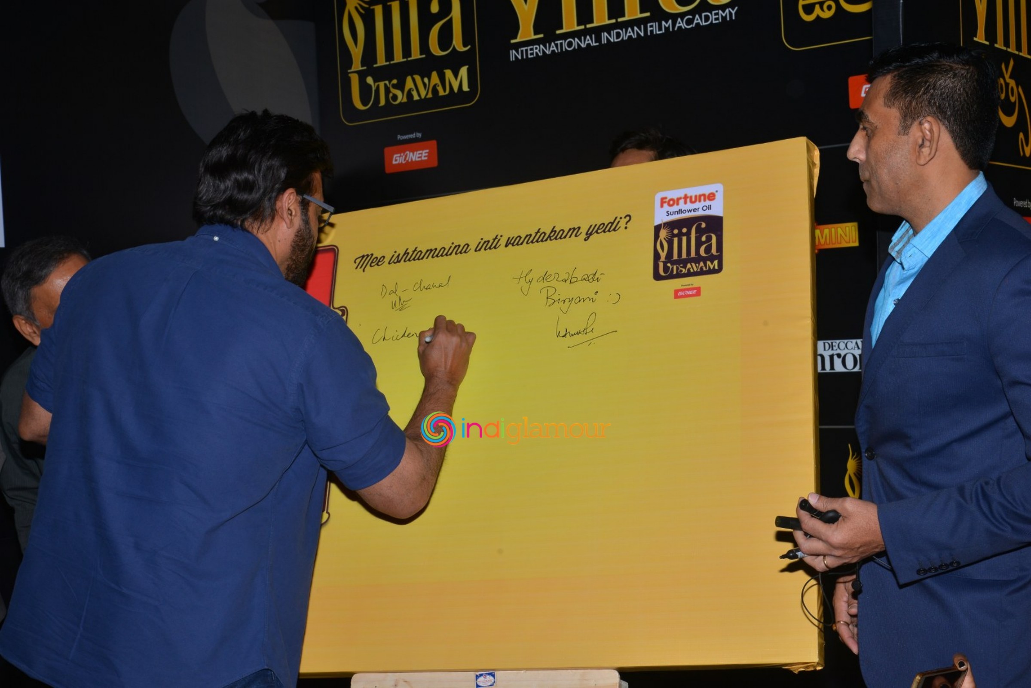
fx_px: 1489
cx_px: 516
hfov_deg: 38.2
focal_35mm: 52
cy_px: 344
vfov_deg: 26.0
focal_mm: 52
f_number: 11
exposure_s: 1/125
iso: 320
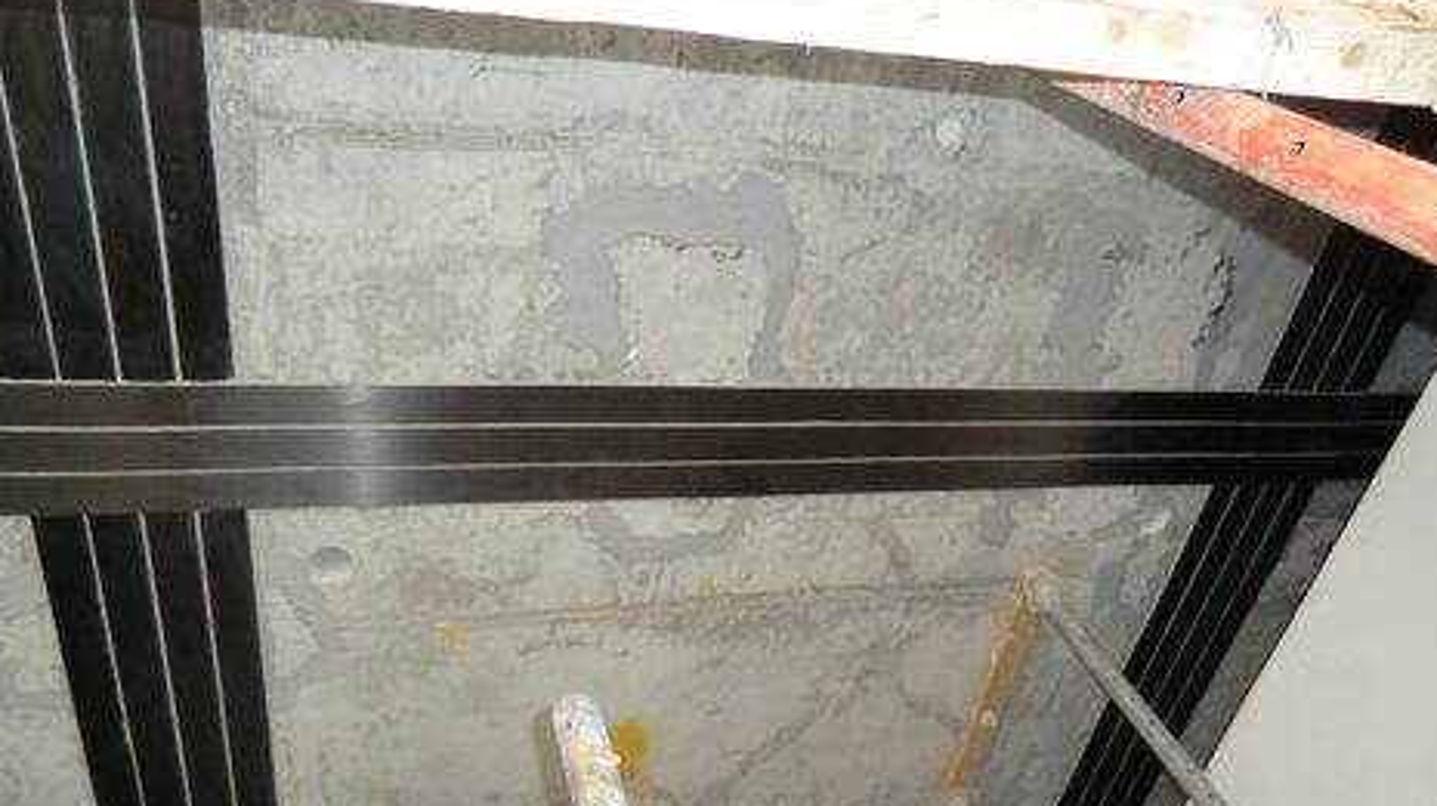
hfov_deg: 69.9
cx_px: 717
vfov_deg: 42.8
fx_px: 1028
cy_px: 439
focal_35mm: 27
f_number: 3.2
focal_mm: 4.3
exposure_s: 1/60
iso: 400
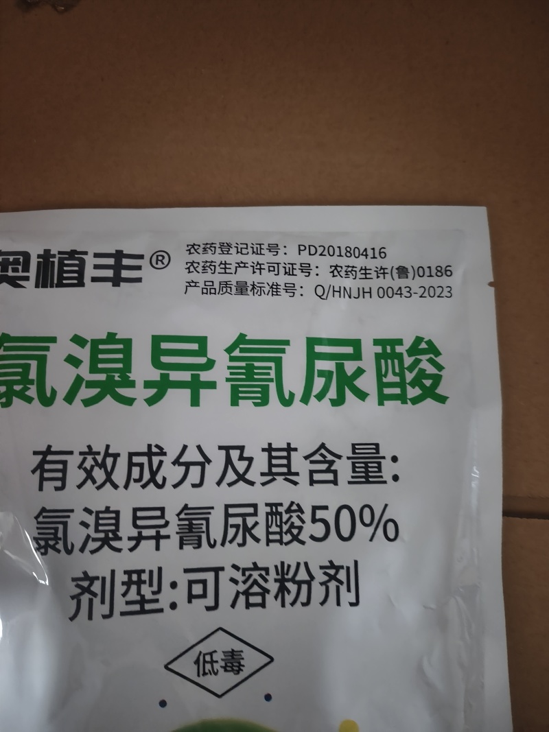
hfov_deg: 58.9
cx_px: 274
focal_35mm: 23
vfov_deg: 73.9
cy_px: 366
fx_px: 486
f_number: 1.75
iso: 1592
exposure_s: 1/20
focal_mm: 5.5
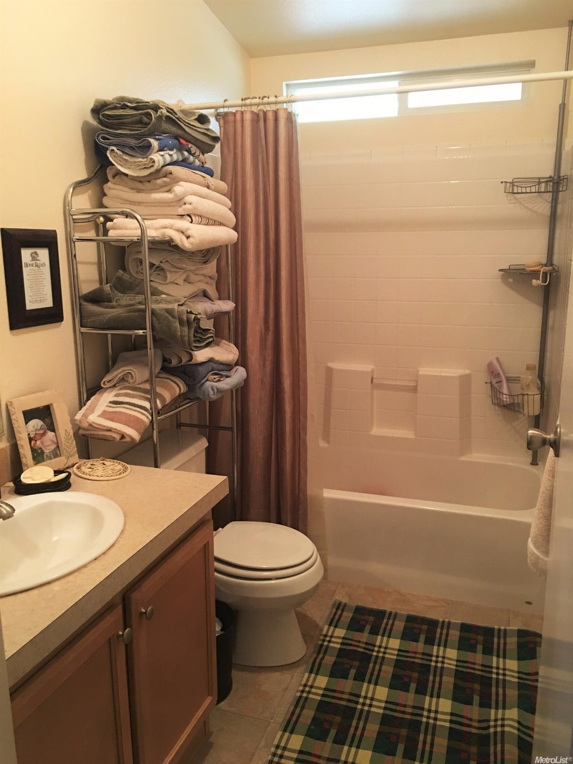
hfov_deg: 48.2
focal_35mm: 29
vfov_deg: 61.7
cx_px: 286
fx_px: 640
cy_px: 382
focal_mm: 4.15
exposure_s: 1/15
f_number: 2.2
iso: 100
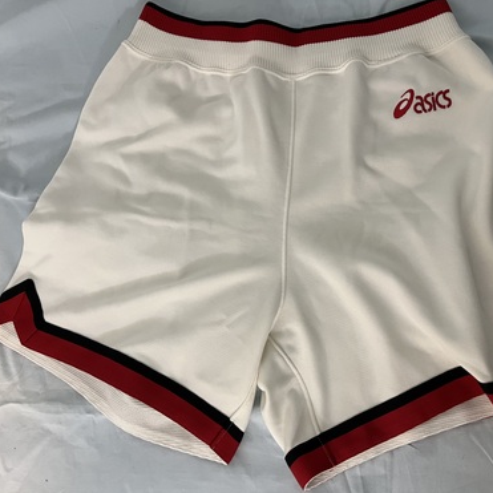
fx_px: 500
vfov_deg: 52.5
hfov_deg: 52.3
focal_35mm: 31
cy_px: 248
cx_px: 286
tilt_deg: -79.7
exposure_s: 1/50
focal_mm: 5.1
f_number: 1.6
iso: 250
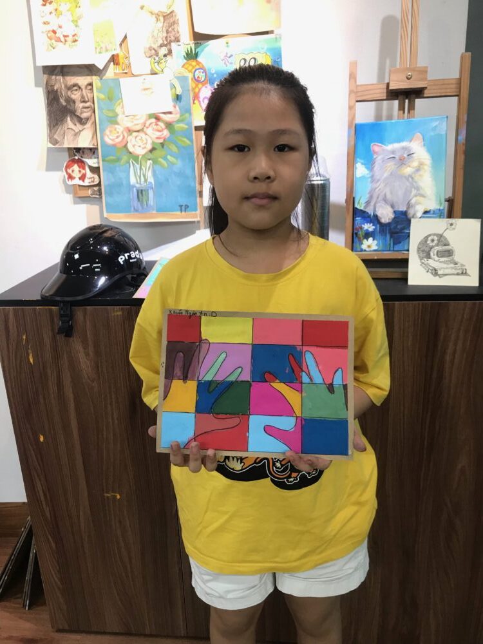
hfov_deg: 49.7
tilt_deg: -16.2
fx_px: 521
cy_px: 322
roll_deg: +1.7
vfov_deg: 63.4
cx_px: 242
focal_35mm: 28
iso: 25
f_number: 1.8
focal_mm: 3.99
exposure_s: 1/33
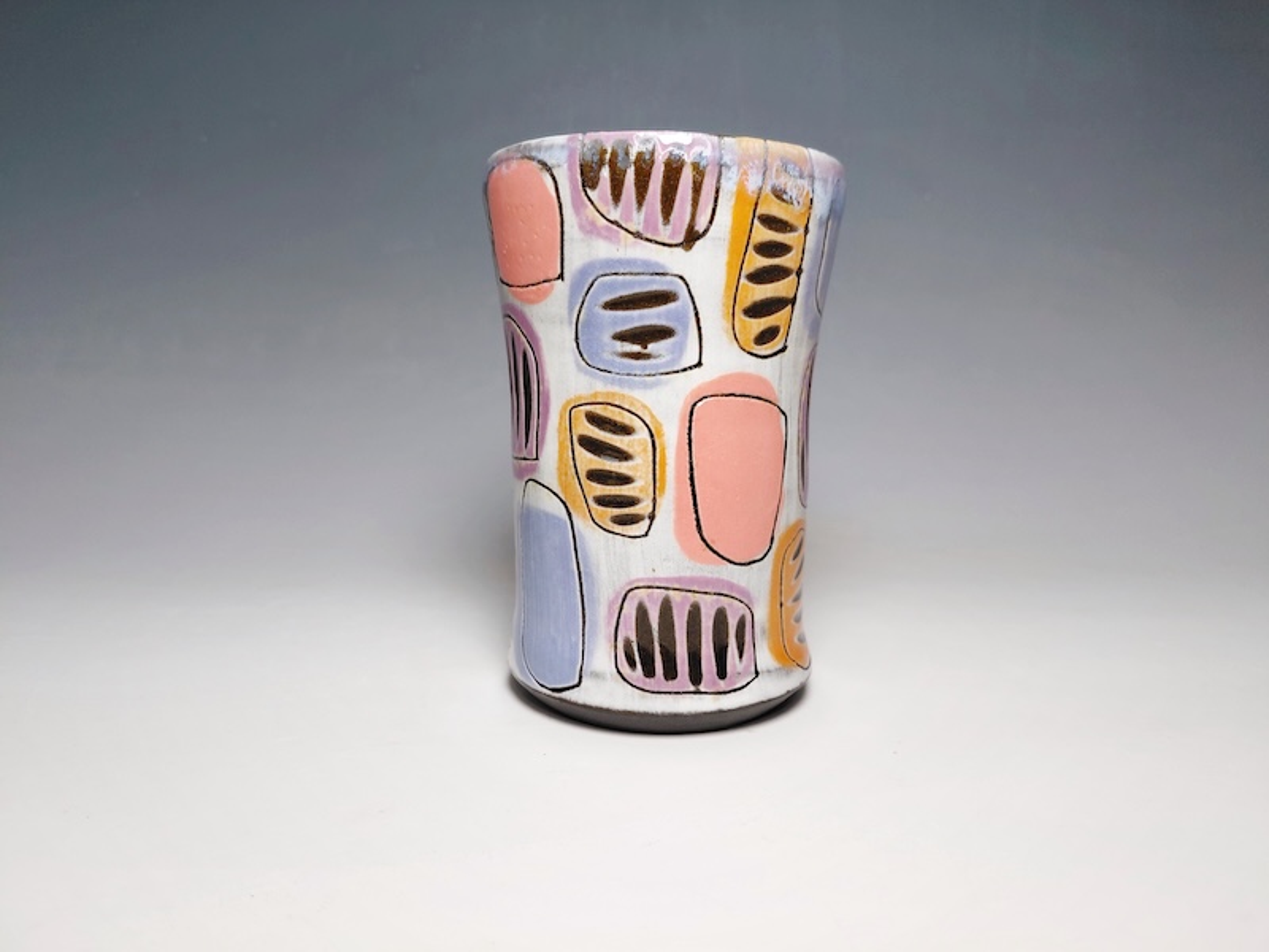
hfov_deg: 69.4
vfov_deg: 54.9
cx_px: 634
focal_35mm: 25
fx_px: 916
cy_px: 476
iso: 50
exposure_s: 1/361
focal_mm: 4.69
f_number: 1.8
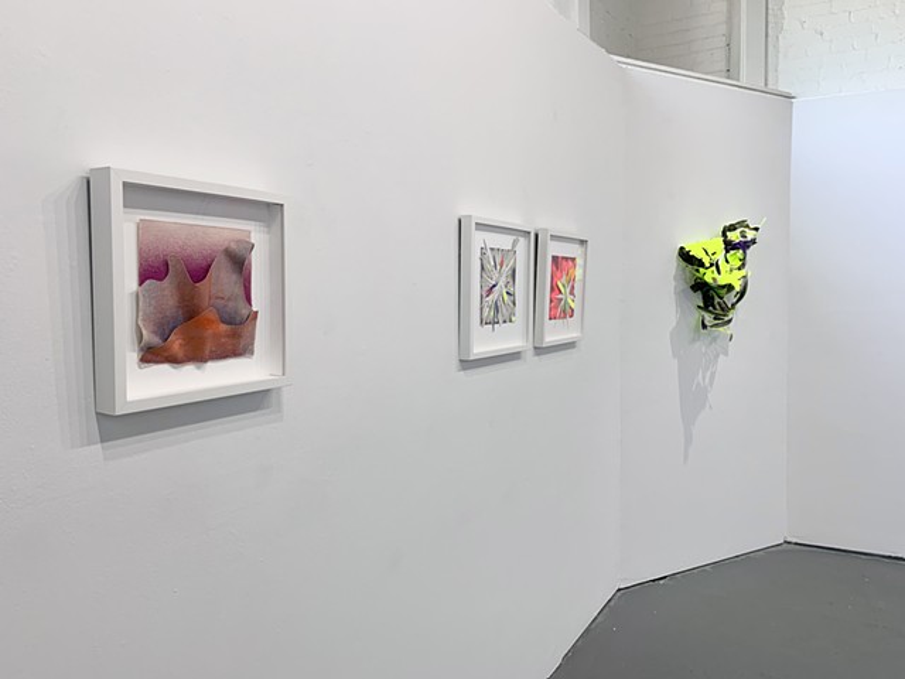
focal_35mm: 26
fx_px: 680
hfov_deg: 67.3
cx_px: 452
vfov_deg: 53.1
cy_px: 340
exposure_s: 1/120
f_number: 1.8
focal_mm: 4.2
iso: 80
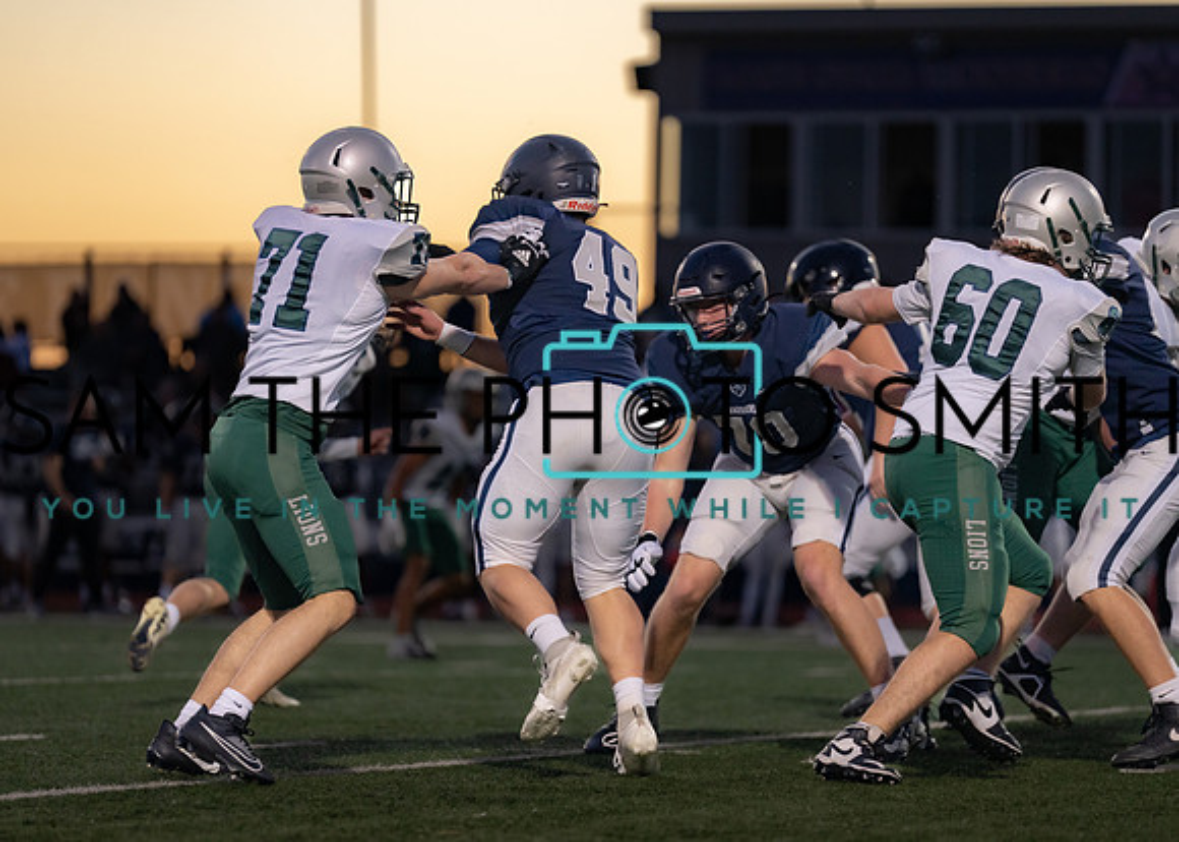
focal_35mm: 210
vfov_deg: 6.9
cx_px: 590
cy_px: 421
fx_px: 7016
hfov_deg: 9.6
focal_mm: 200
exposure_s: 1/1250
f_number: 2.8
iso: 2000
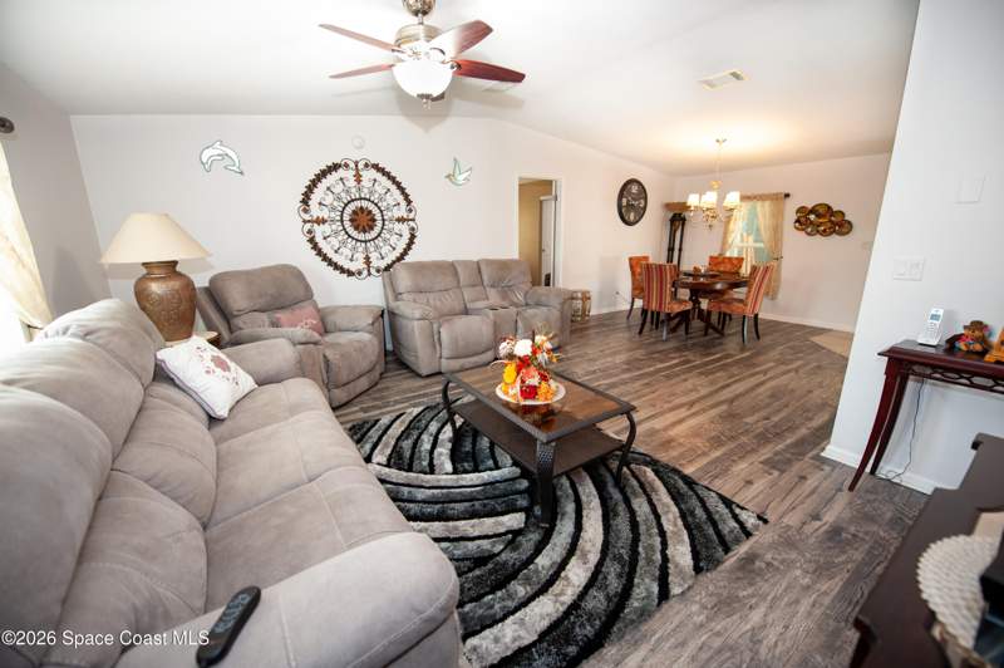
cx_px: 502
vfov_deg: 81.1
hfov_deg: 104.3
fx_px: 390
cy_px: 334
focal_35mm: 14
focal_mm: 14
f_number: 3.2
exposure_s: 1/125
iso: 1250
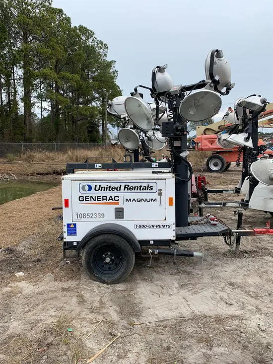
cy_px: 182
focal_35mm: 26
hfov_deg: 53.1
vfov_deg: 67.3
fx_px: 273
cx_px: 136
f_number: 1.8
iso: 25
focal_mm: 4.25
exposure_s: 1/1163
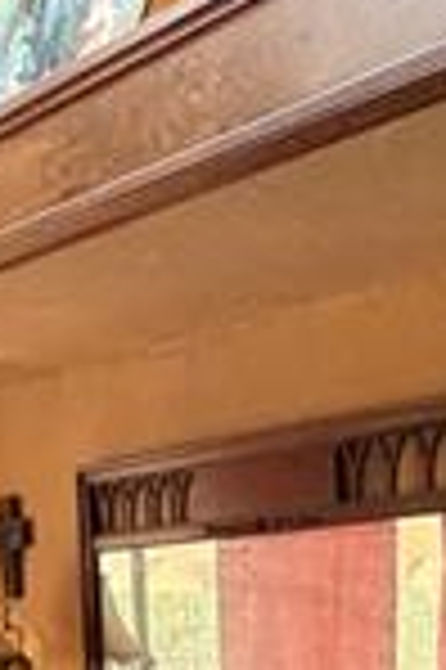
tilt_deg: -9.6
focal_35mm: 75
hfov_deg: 18.1
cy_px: 832
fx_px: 1397
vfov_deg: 24.2
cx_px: 257
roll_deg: +0.2
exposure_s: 1/60
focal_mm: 2.22
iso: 400
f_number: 2.2
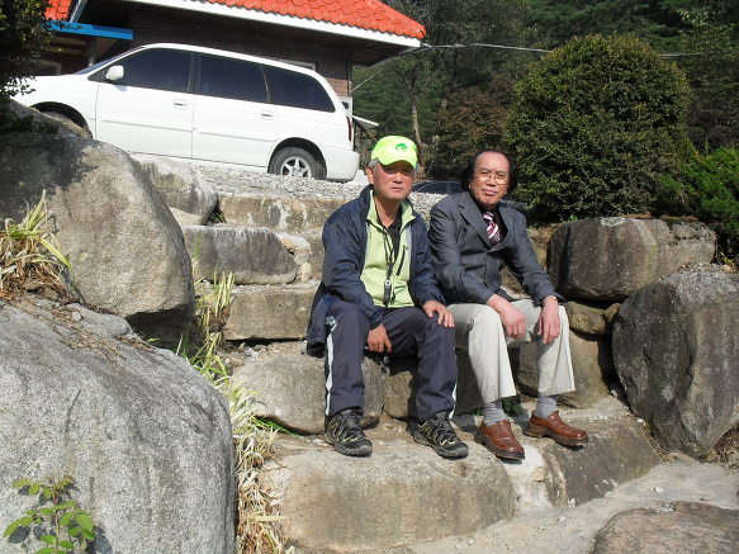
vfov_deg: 37.7
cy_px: 277
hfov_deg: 49.0
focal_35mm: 38
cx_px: 370
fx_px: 811
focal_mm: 6.3
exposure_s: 1/180
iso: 80
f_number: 8.3
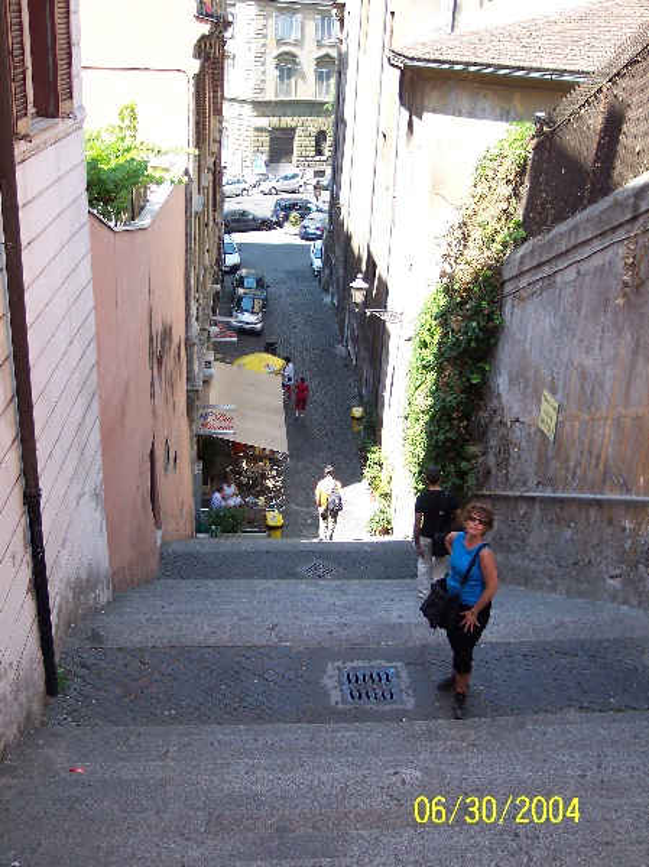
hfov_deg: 37.7
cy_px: 434
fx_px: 951
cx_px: 324
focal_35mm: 38
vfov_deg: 49.0
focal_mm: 8
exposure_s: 1/350
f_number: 2.8
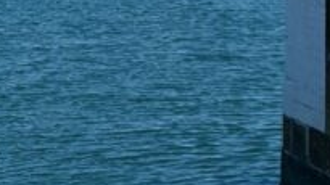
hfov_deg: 11.8
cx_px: -188
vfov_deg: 6.8
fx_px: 1522
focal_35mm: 174
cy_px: -168
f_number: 6.3
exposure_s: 1/400
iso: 100
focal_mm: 16
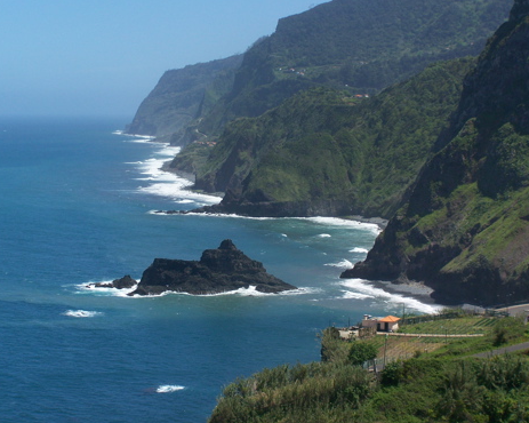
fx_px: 1236
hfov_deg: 24.1
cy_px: 211
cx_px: 252
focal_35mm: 79
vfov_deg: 19.4
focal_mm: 12.4
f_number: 4.5
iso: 80
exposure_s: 1/800
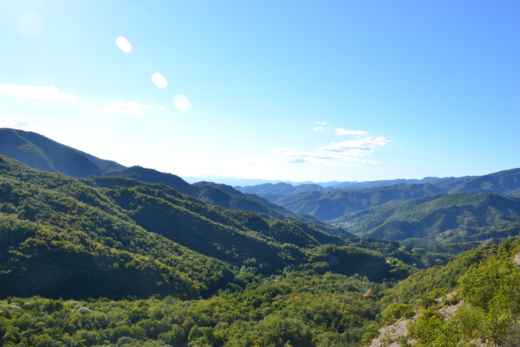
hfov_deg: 57.2
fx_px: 477
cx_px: 260
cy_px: 174
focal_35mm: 33
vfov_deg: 40.0
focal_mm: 22
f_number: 11
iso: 400
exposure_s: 1/320
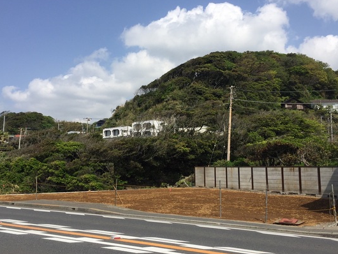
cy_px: 126
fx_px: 342
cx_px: 172
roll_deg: +1.1
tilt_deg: +7.4
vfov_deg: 40.7
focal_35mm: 35
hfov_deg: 52.6
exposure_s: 1/2825
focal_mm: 4.15
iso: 32
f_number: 2.2
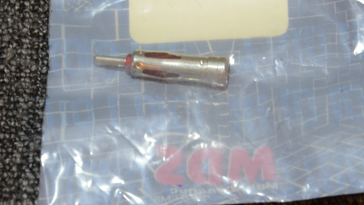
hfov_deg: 11.0
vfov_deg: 6.2
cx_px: 208
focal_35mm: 197
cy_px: 79
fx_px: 1898
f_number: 14
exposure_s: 1/60
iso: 2500
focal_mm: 105
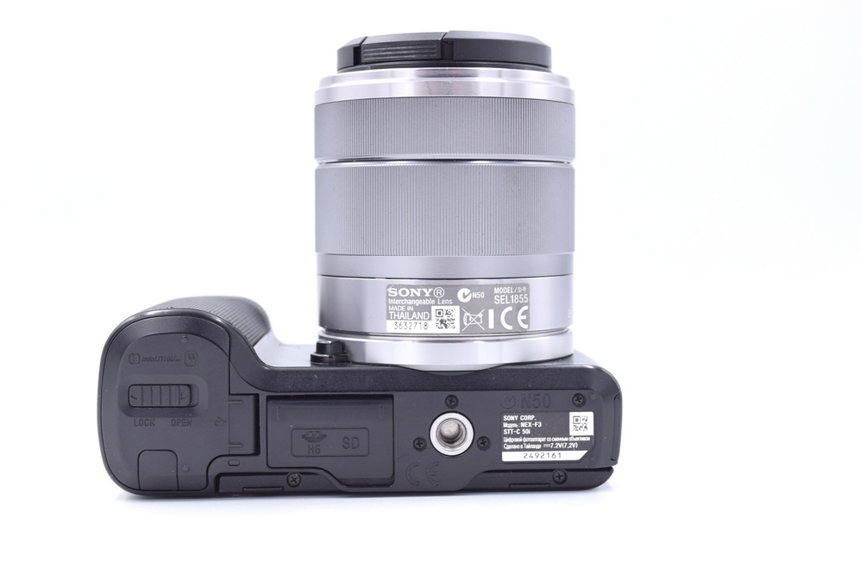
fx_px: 1436
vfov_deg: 22.7
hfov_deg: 33.4
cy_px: 288
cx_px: 430
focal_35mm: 60
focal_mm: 40
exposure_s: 1/125
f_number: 7.1
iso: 400
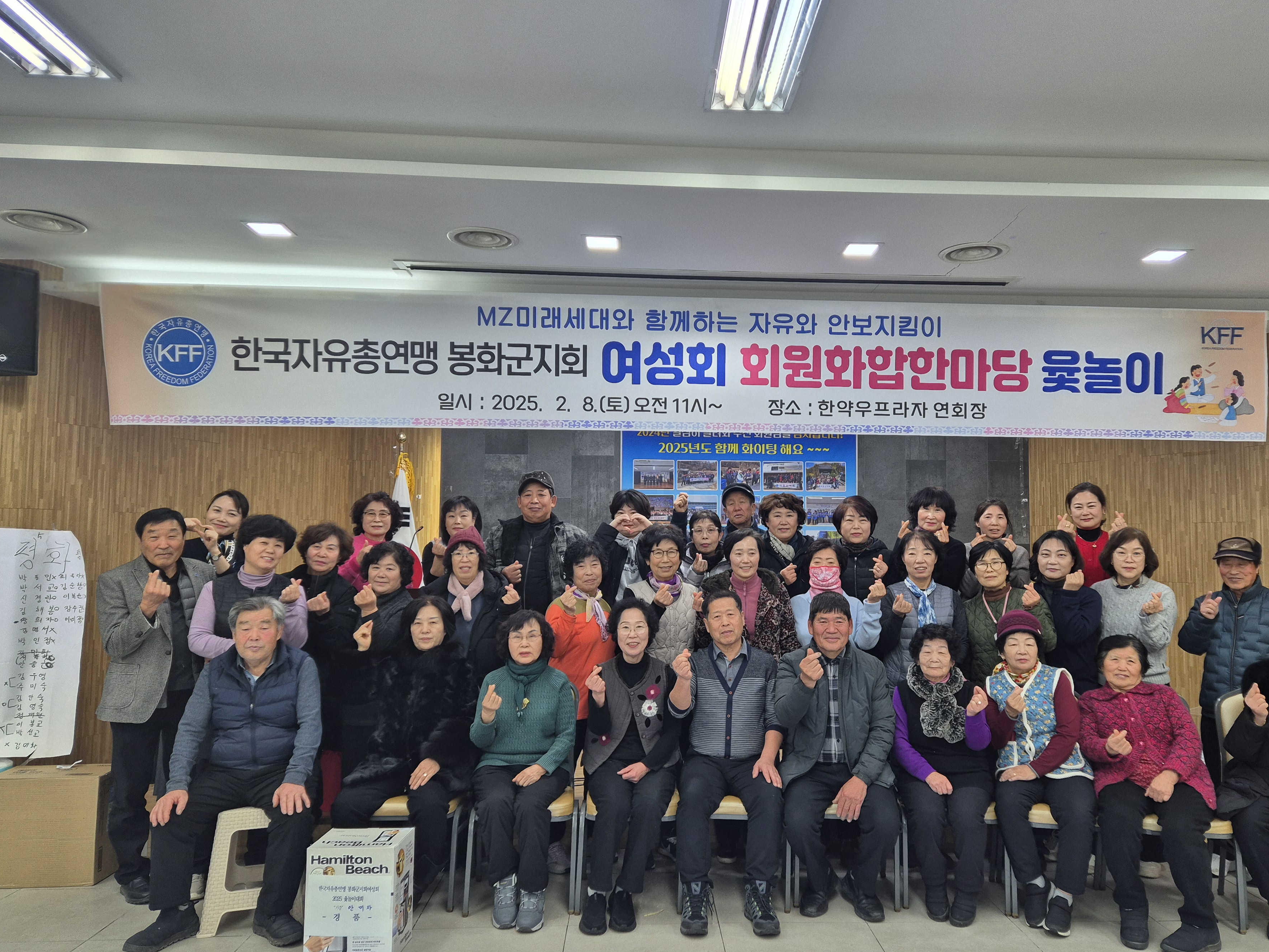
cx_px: 703
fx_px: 953
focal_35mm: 26
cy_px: 484
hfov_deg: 67.1
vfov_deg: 53.1
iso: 100
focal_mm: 5.4
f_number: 1.8
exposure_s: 1/120
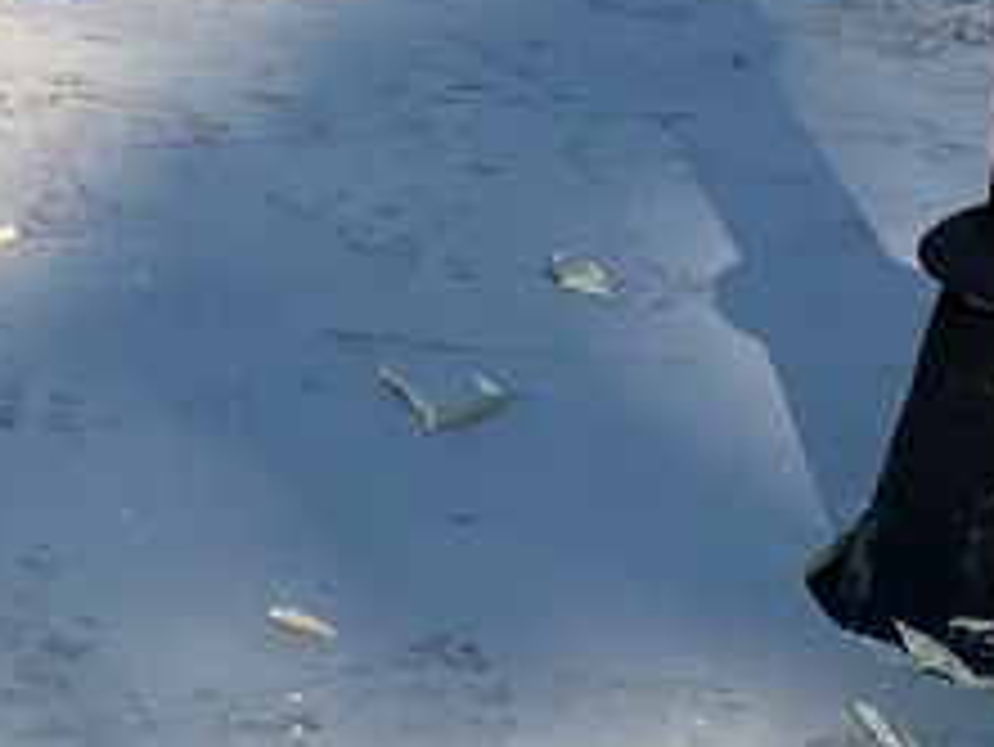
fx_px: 5401
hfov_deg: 9.8
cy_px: -752
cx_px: -958
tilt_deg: -17.9
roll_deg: +0.3
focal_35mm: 188
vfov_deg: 7.6
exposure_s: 1/1808
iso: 32
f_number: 1.8
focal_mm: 4.25
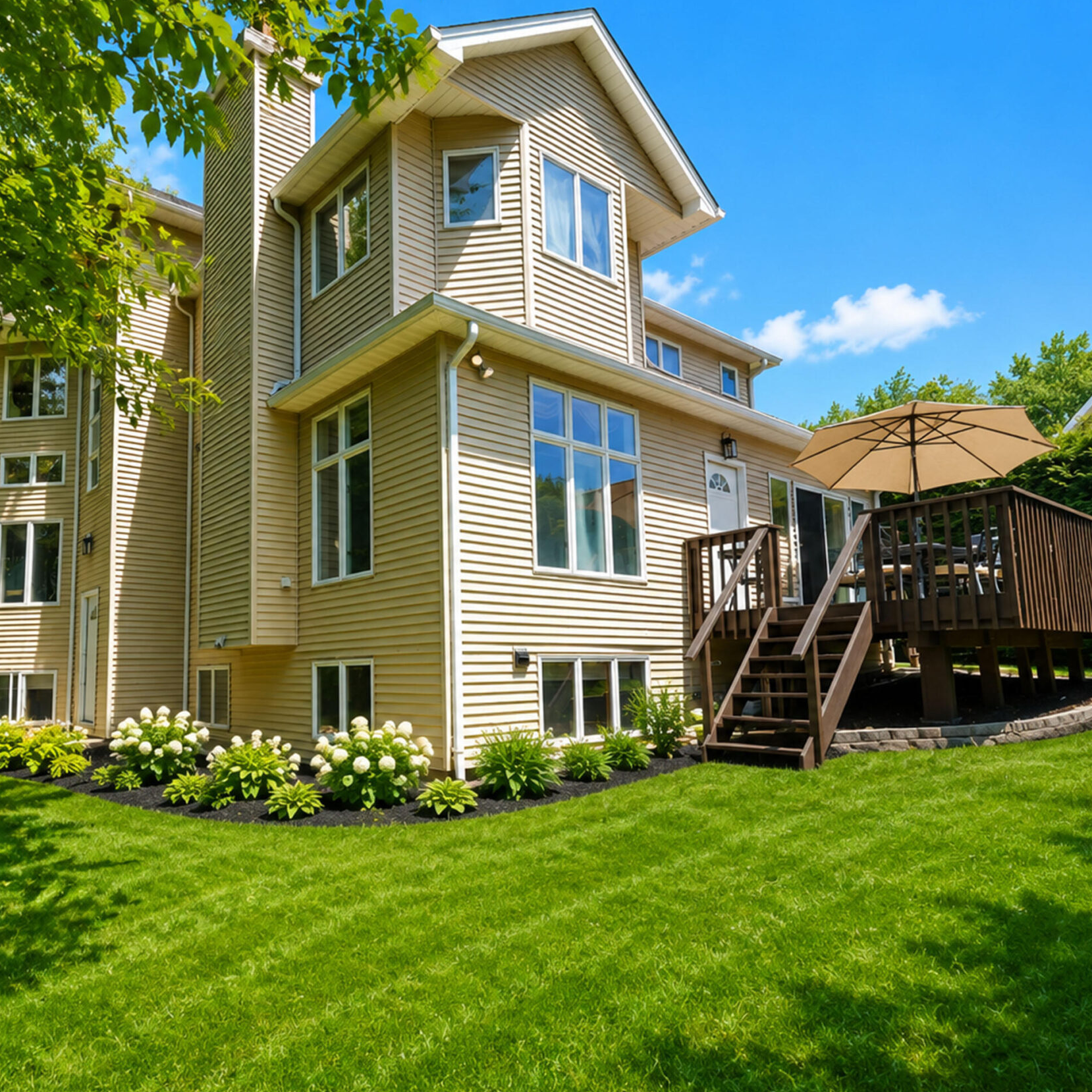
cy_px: 549
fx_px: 773
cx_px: 408
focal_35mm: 22
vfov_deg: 70.5
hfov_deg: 69.3
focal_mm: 16.5
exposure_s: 1/125
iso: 100
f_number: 5.6
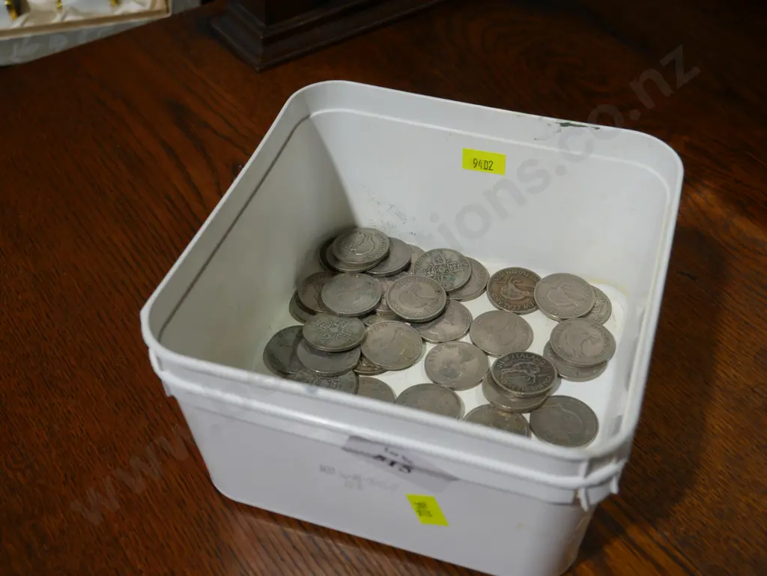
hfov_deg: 42.9
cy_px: 288
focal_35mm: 44
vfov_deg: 32.9
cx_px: 384
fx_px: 975
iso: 250
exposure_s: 1/60
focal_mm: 22
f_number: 4.7
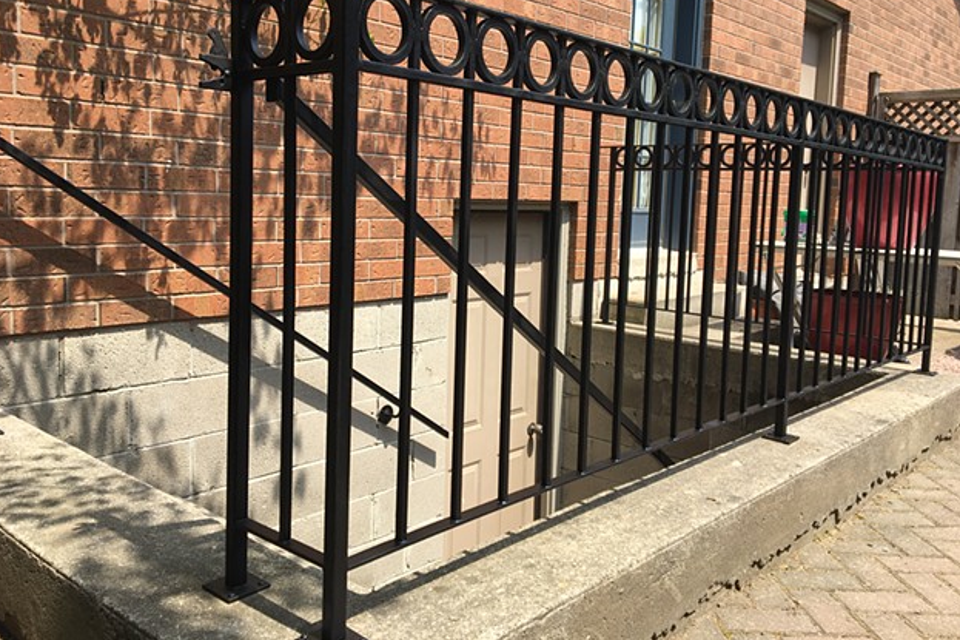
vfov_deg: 42.2
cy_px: 273
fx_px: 826
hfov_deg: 60.3
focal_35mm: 31
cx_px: 485
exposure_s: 1/693
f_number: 2.2
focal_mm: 4.2
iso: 25
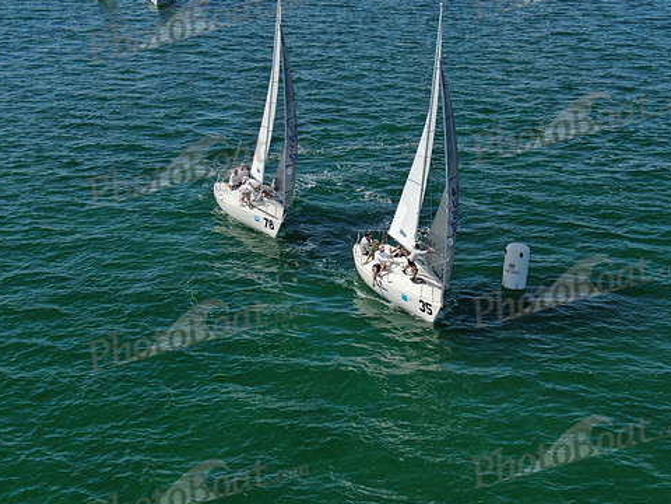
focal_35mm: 58
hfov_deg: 33.2
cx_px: 391
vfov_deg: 25.2
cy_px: 228
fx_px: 1124
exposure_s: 1/1000
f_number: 3.8
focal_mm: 8.6
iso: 100
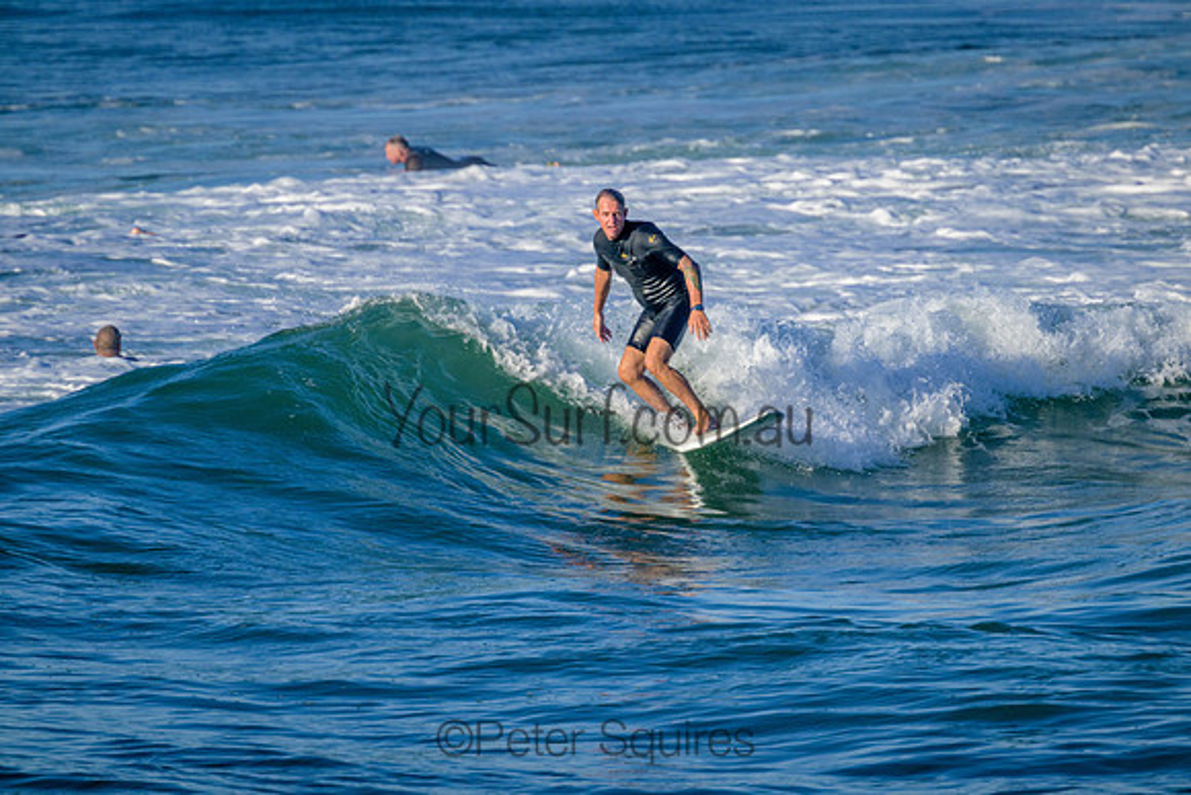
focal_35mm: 800
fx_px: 26472
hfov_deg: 2.6
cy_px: 398
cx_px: 596
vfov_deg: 1.7
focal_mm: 800
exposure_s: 1/2000
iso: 720
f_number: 11
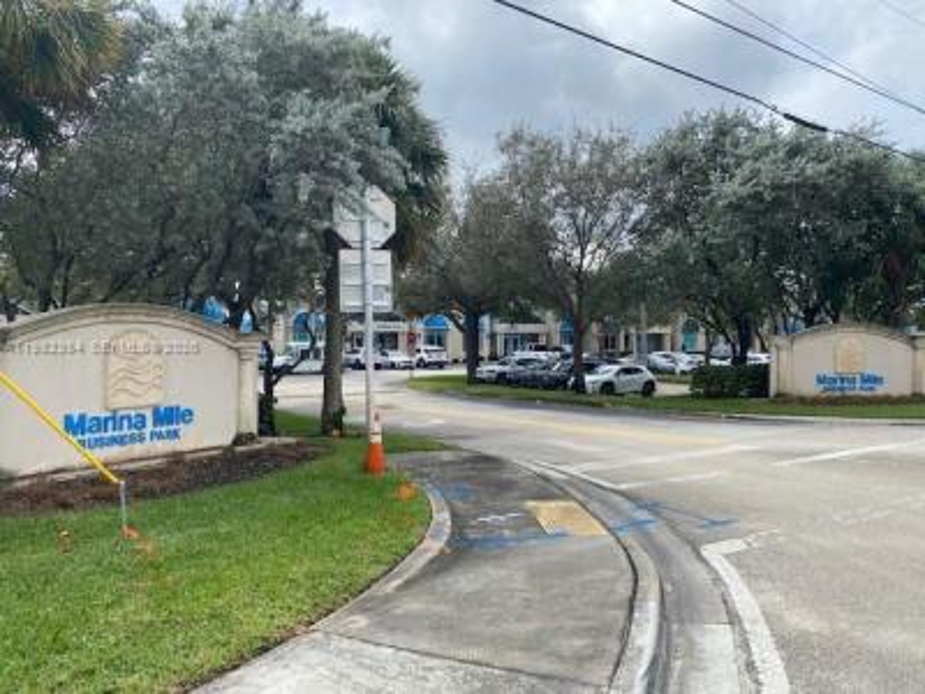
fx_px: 695
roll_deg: +0.5
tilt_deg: -0.2
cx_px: 462
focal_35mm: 26
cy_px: 347
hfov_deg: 67.3
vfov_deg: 53.1
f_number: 1.8
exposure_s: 1/1504
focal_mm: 4.25
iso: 32
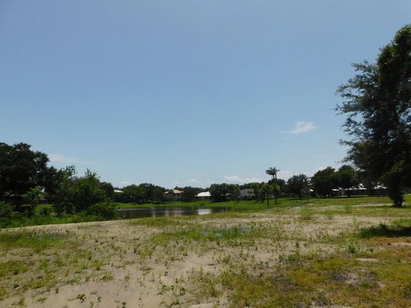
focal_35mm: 23
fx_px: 273
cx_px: 206
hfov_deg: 73.9
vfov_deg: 58.9
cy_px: 154
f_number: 6
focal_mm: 4
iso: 125
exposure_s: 1/800
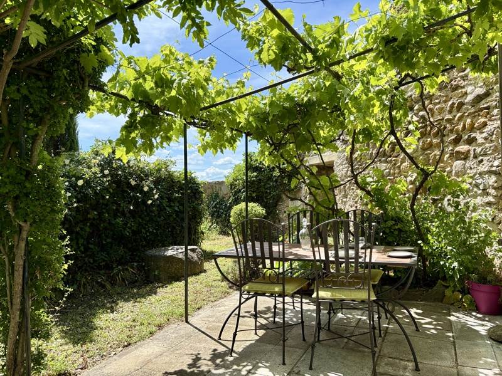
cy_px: 188
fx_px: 377
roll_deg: +1.4
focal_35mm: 26
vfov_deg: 53.1
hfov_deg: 67.3
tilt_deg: +1.6
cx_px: 251
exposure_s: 1/2012
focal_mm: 5.96
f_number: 1.6
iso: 64
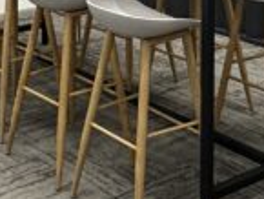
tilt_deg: +1.3
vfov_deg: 13.2
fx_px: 756
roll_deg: +0.5
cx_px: 71
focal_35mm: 99
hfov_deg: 19.7
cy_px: -184
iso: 200
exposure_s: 1/100
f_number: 2.2
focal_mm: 2.22
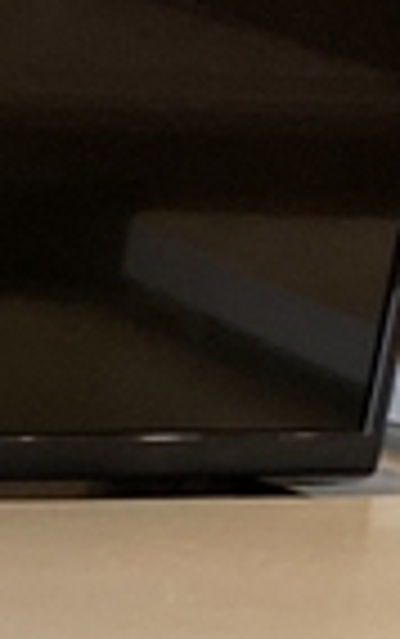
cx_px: -804
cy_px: 1814
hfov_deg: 5.3
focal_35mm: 233
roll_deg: -3.4
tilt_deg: -25.7
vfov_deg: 7.9
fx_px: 4056
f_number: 1.8
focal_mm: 4.25
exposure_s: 1/121
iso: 125
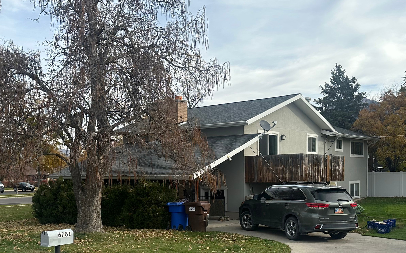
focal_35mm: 43
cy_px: 185
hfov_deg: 46.2
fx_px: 476
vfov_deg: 29.4
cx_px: 191
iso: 80
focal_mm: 6.86
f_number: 1.78
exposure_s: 1/2591
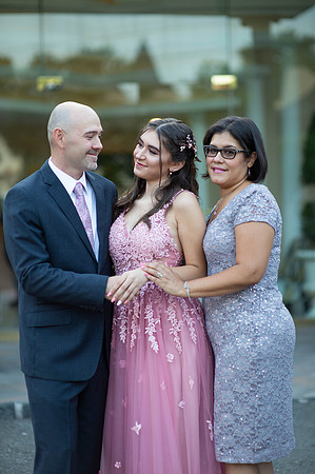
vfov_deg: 23.9
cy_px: 237
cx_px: 158
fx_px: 1118
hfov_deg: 16.0
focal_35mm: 85
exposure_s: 1/500
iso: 250
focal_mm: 85
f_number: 2
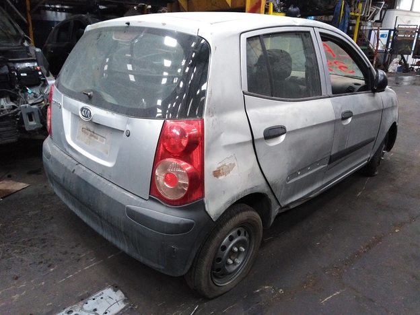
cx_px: 210
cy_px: 158
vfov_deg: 53.1
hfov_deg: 67.3
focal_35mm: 26
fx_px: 315
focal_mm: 3.46
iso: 721
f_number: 2.2
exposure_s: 1/20
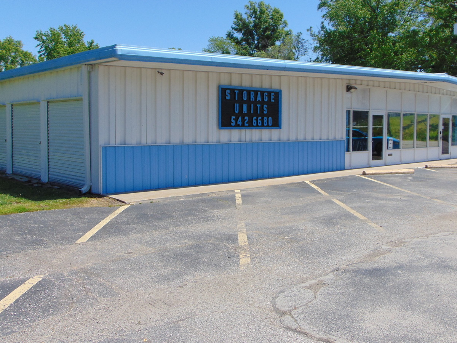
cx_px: 246
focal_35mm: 36
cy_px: 155
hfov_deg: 51.3
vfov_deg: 39.6
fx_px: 475
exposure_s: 1/250
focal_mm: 5.4
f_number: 8
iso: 80
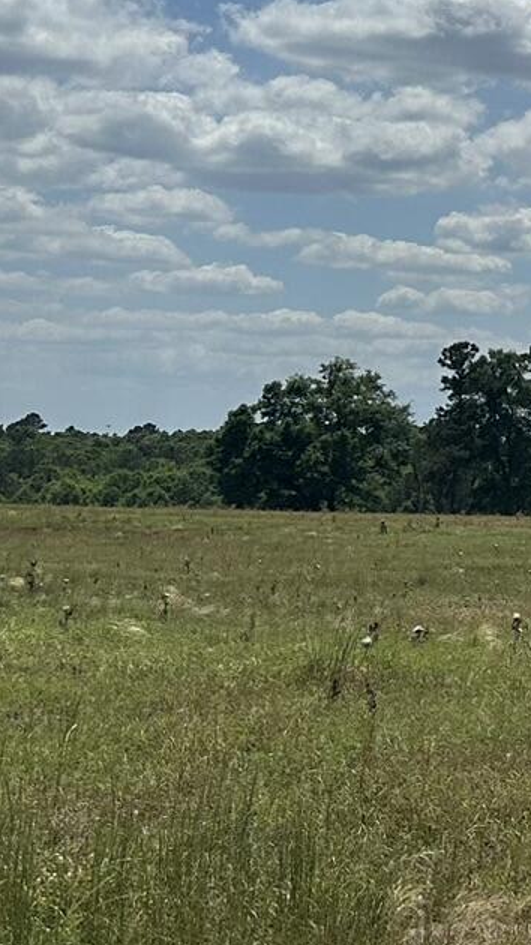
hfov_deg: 13.0
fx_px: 2129
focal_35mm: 85
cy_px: 234
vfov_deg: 24.7
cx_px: 933
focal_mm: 6.86
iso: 100
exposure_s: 1/15625
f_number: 1.78
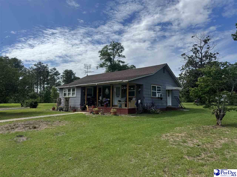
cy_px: 88
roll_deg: -1.1
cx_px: 118
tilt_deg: +4.1
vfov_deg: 56.8
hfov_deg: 71.6
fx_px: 164
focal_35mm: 24
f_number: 1.78
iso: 80
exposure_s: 1/7937
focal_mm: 6.76
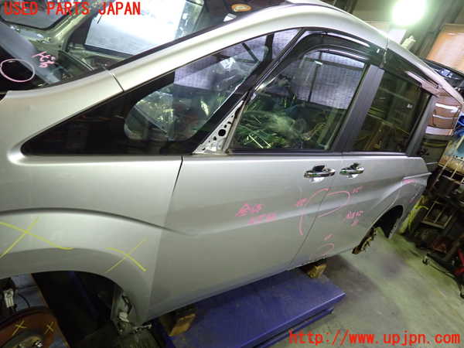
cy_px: 174
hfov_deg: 69.4
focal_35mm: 25
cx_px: 232
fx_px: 335
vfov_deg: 54.9
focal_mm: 4.5
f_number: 2
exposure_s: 1/30
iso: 400
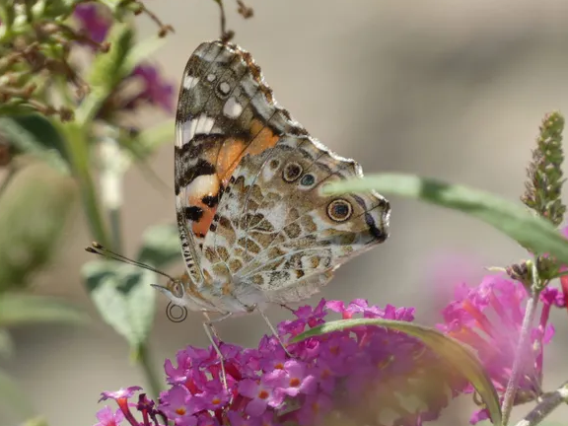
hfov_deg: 2.4
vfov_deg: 1.8
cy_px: 228
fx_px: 13800
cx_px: 289
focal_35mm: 841
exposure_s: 1/250
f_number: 5.6
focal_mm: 135.6
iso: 80
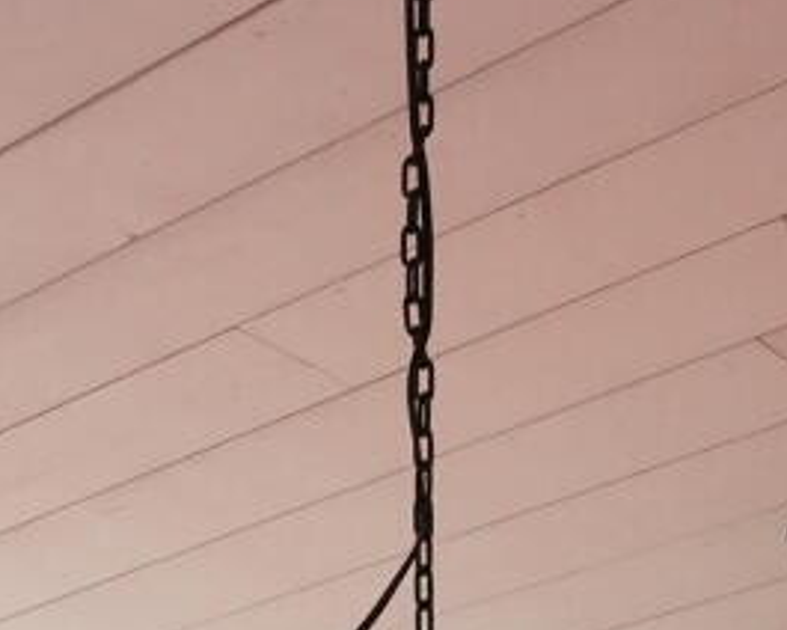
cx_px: -579
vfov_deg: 11.7
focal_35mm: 102
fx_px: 2376
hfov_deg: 16.2
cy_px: 1617
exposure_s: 1/13
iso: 2500
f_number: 8
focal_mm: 10
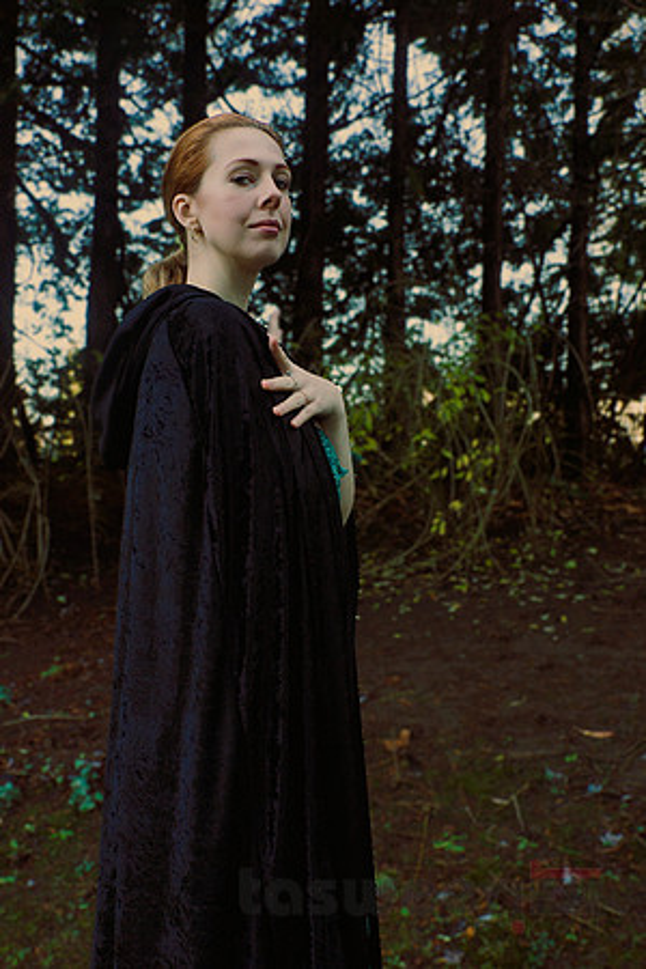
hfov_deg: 36.9
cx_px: 323
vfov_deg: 53.1
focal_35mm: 36
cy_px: 484
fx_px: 969
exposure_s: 1/80
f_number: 5.6
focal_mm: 24
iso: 400
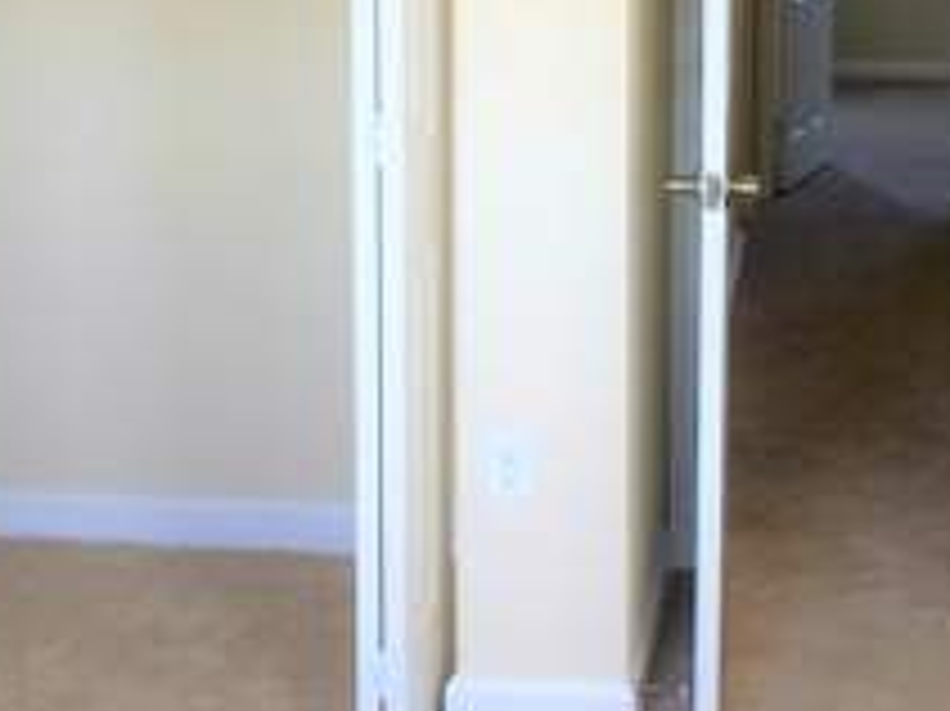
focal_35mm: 66
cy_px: 45
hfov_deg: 29.3
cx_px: 585
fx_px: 1810
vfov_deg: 21.6
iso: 40
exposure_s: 1/40
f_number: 2.2
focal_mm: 4.15
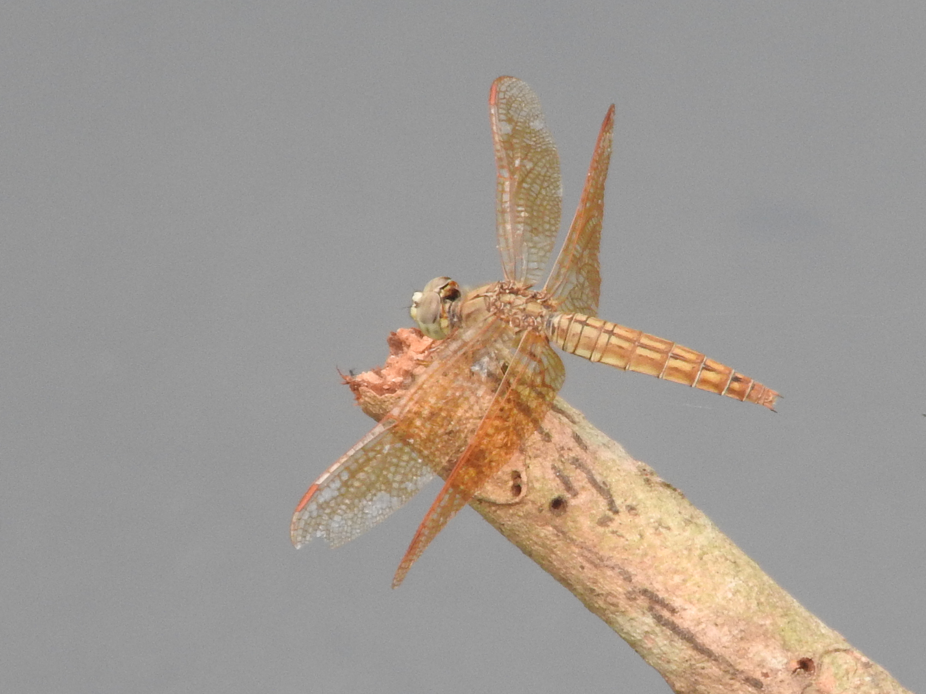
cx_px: 577
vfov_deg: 2.0
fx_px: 20302
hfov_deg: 2.6
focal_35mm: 759
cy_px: 394
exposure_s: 1/125
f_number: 5.6
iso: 250
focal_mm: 64.5
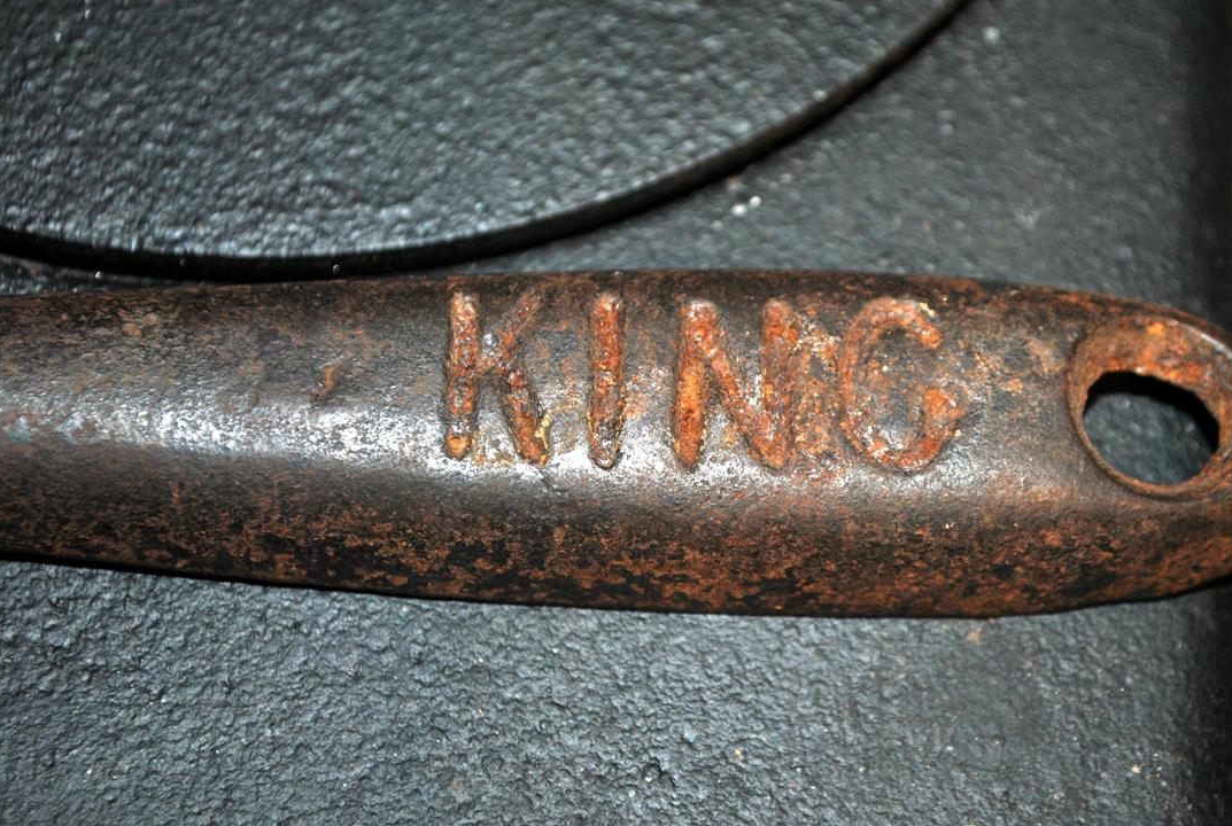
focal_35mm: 80
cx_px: 679
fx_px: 2743
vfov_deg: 17.1
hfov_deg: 25.3
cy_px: 431
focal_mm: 48
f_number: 5.3
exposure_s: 1/60
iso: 200
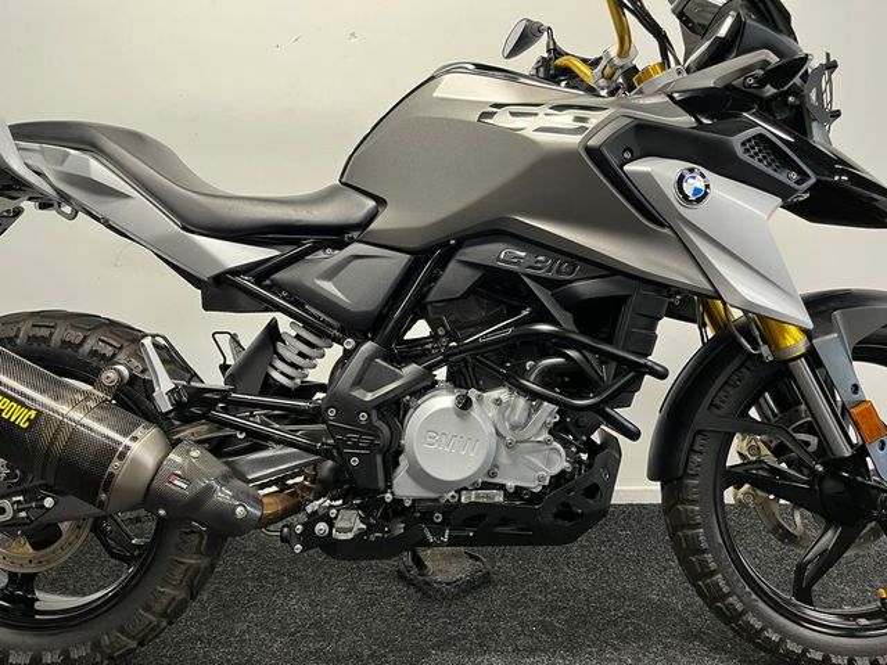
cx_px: 444
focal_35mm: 26
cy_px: 332
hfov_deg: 67.3
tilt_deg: -7.3
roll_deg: +0.7
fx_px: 666
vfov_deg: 53.1
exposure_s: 1/50
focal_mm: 5.1
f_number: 1.6
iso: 200
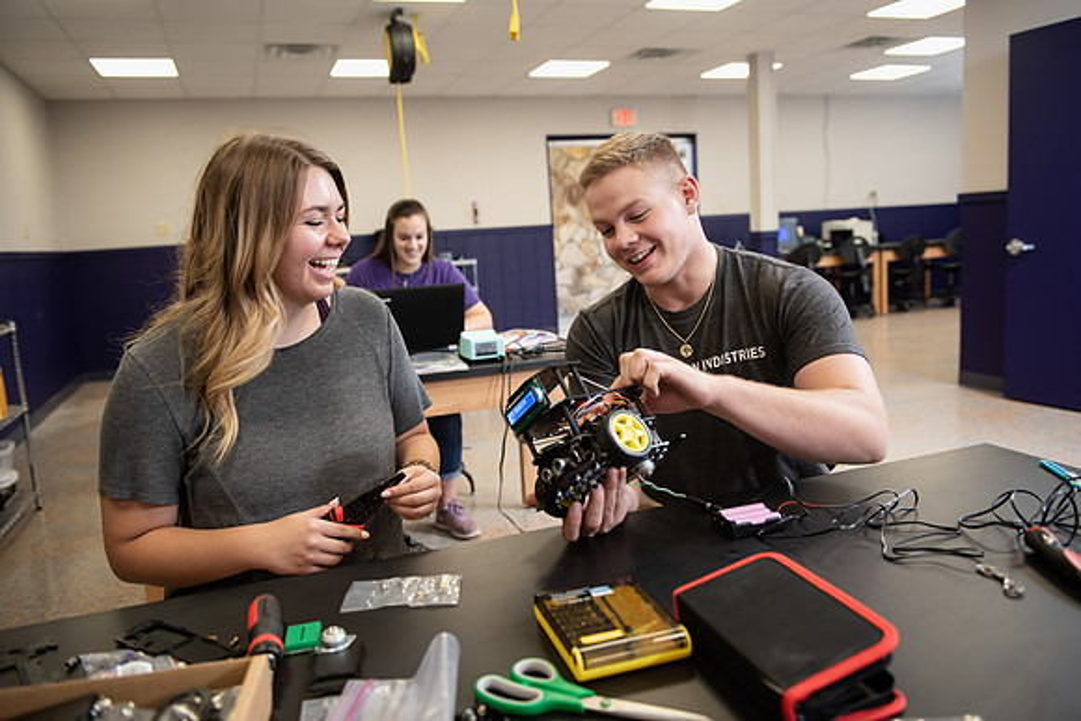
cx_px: 540
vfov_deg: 45.0
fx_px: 871
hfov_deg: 63.6
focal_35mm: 29
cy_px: 360
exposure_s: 1/160
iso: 640
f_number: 3.5
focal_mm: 29
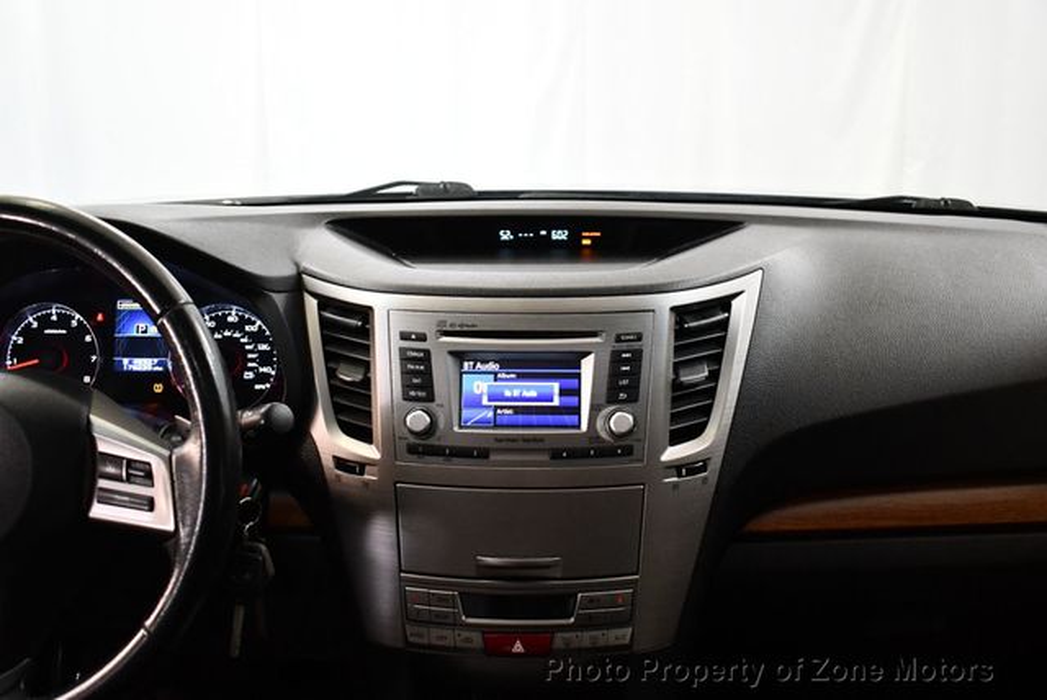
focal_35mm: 36
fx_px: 1048
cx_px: 524
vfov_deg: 36.9
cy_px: 350
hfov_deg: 53.1
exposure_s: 1/125
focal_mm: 18
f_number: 3.5
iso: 2800
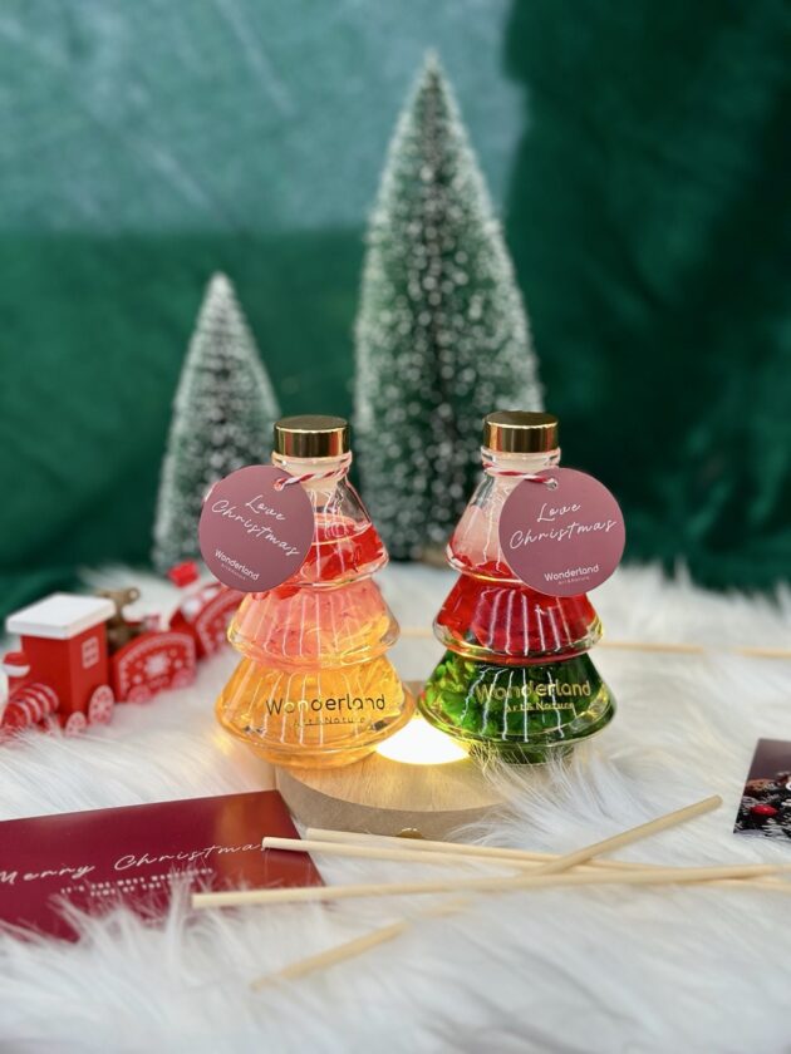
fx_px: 1462
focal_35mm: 48
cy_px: 527
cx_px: 396
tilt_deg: -15.4
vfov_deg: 39.7
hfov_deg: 30.3
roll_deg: +0.0
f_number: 1.78
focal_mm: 6.86
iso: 64
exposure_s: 1/123
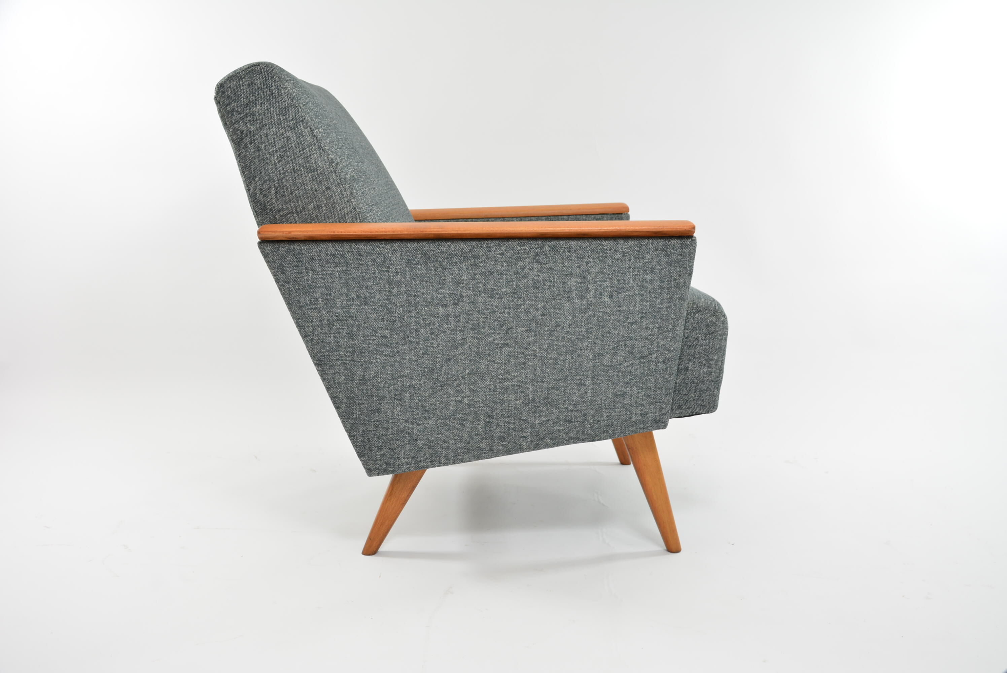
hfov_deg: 53.1
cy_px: 336
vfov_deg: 36.9
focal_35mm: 36
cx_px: 504
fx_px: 1008
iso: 400
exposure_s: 1/60
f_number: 5.6
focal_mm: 24
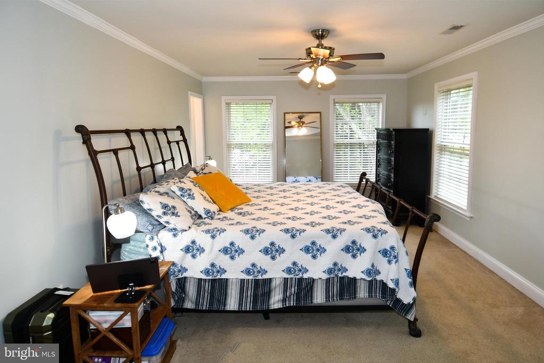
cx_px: 272
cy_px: 182
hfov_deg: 90.0
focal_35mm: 18
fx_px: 272
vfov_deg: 67.4
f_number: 4
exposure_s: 1/60
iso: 220
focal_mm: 12
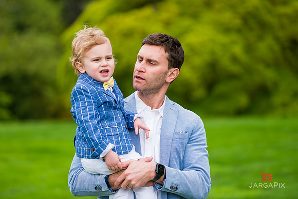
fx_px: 1241
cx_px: 149
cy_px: 100
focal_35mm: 150
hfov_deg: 13.7
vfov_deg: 9.1
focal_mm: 150
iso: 200
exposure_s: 1/800
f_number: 3.5
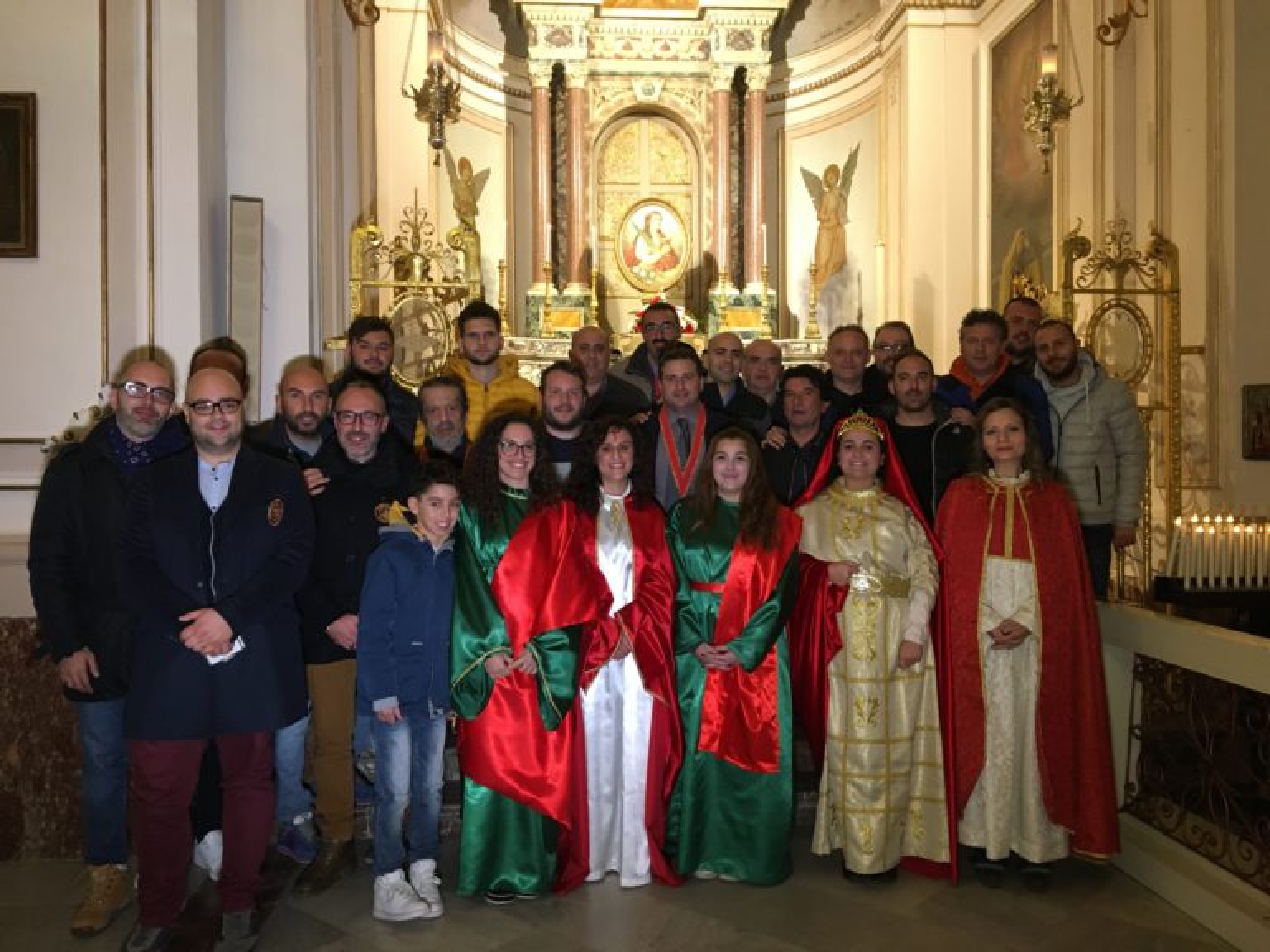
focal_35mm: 29
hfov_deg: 61.7
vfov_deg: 48.2
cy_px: 476
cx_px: 635
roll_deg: +0.2
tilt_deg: +1.6
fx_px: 1064
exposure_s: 1/33
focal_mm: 4.15
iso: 200
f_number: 2.2
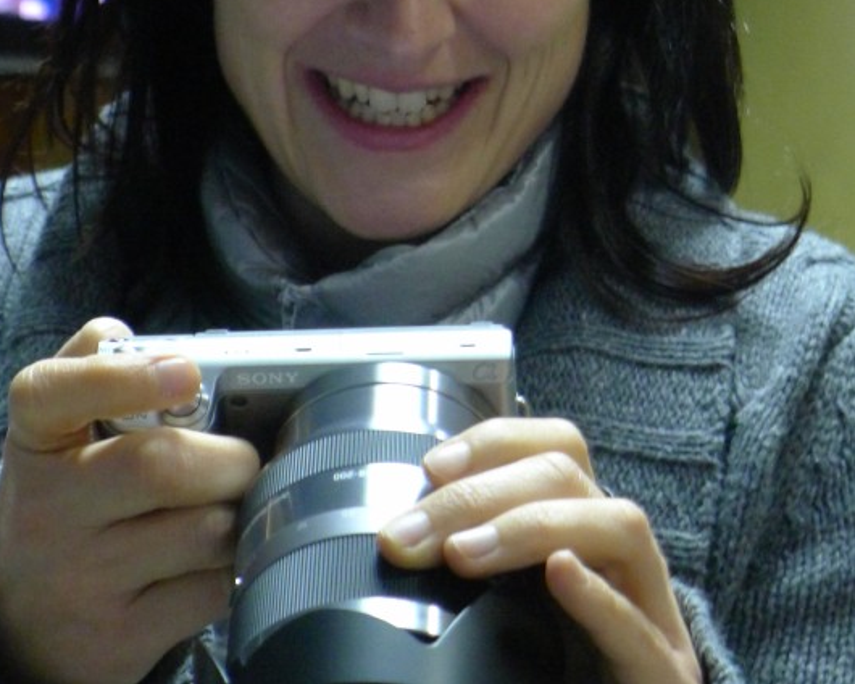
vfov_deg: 10.6
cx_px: 426
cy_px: 169
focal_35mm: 146
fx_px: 3694
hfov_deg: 13.2
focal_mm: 19.2
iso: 800
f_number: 3.3
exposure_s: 1/20
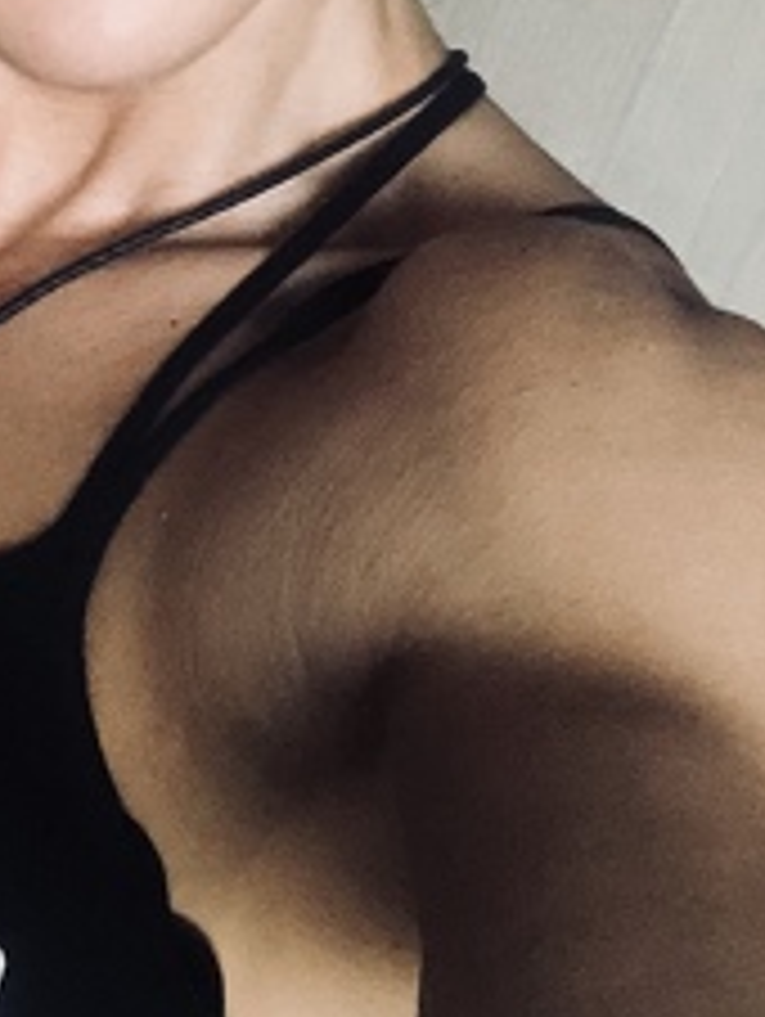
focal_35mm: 85
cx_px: -200
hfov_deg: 16.5
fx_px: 2500
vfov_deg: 22.6
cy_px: 153
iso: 320
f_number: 2.2
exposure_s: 1/50
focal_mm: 2.87
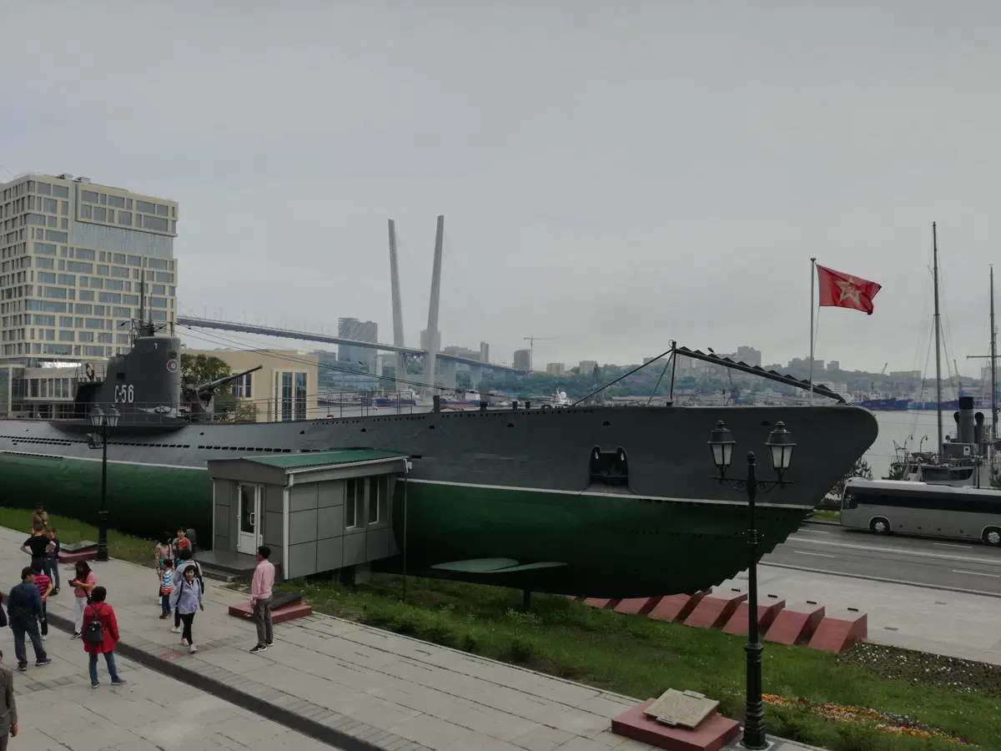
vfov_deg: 51.4
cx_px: 500
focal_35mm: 27
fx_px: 781
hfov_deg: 65.3
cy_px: 376
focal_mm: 3.79
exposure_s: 1/1387
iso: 50
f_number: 2
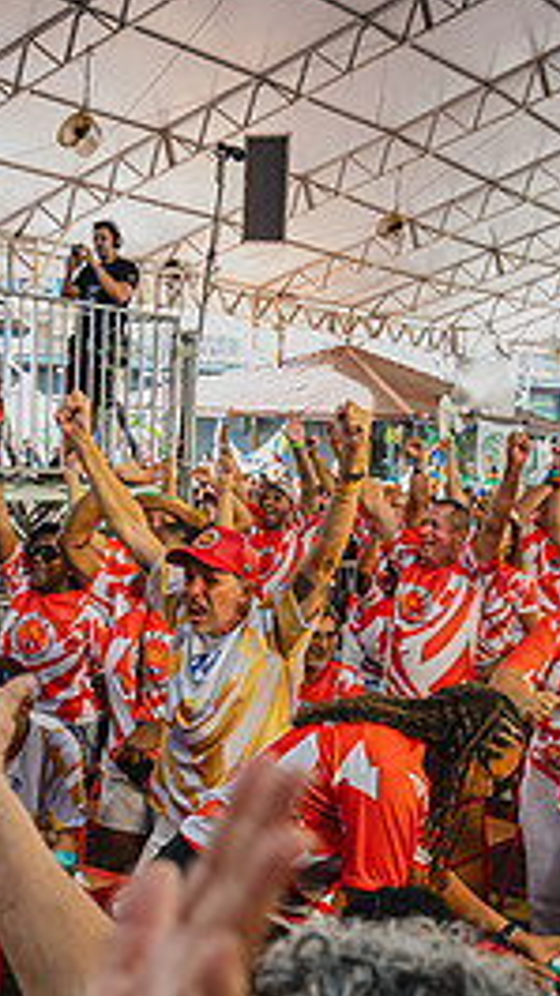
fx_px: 1452
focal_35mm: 55
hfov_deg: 21.8
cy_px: 707
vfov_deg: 37.2
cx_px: 304
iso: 1600
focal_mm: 24
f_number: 4
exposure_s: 1/250
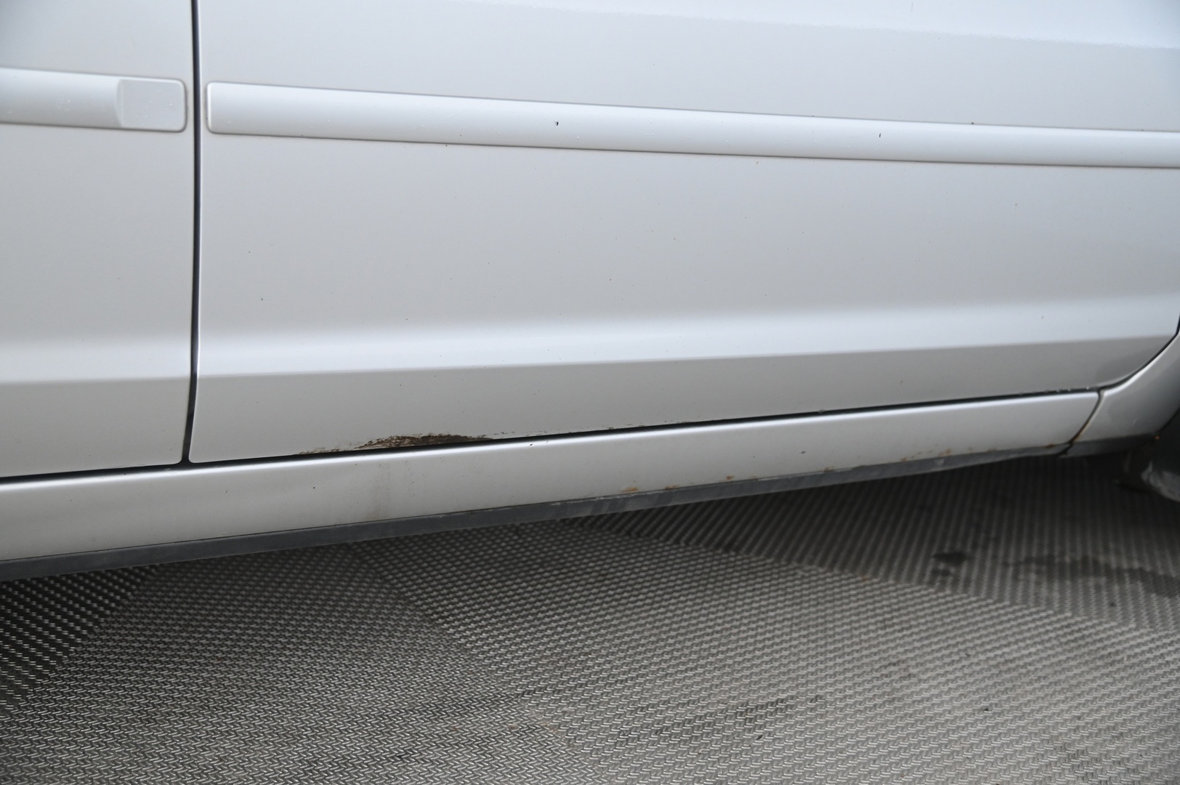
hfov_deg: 50.7
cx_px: 590
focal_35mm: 38
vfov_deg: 35.0
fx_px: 1245
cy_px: 392
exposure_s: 1/50
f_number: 4
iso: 2000
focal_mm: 38
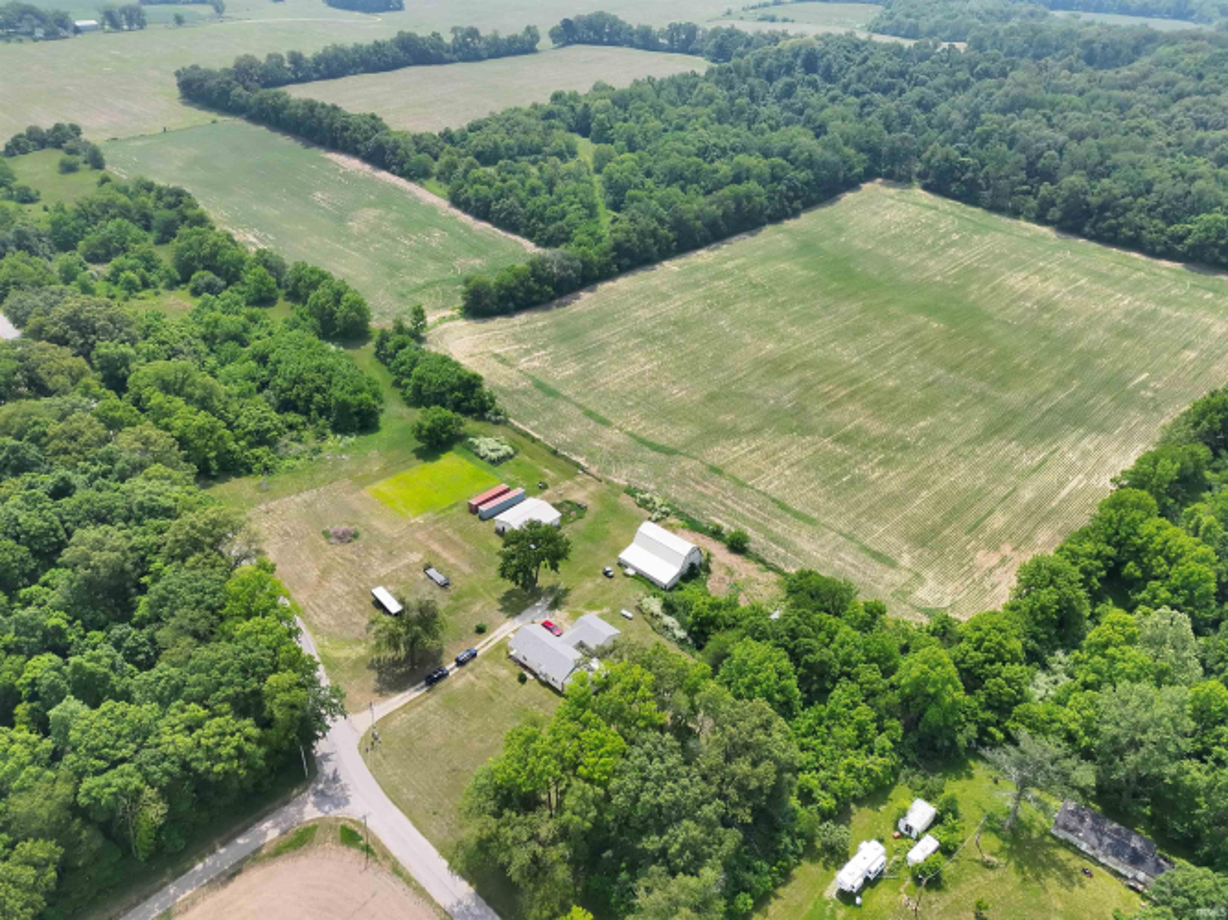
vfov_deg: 56.8
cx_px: 614
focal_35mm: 24
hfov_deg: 71.6
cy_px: 460
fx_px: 851
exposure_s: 1/3200
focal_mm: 6.72
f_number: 1.7
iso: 150
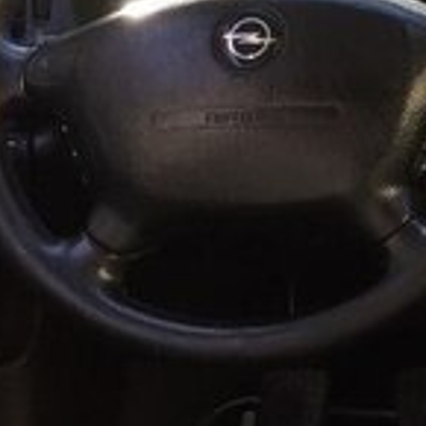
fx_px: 1629
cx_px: 714
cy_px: -175
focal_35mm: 117
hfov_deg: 13.6
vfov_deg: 14.1
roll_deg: +1.7
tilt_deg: -9.9
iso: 40
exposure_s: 1/100
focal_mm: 4.15
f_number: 2.2
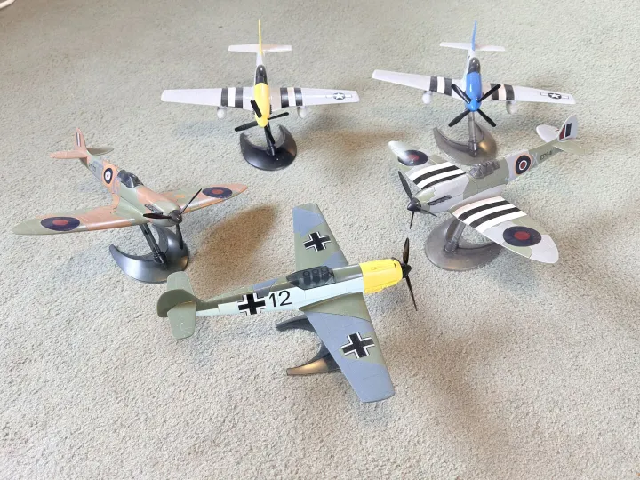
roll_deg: +2.0
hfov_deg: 52.6
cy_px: 240
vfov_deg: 40.7
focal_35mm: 35
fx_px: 647
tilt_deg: -44.7
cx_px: 320
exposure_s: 1/60
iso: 160
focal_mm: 6.76
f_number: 1.78
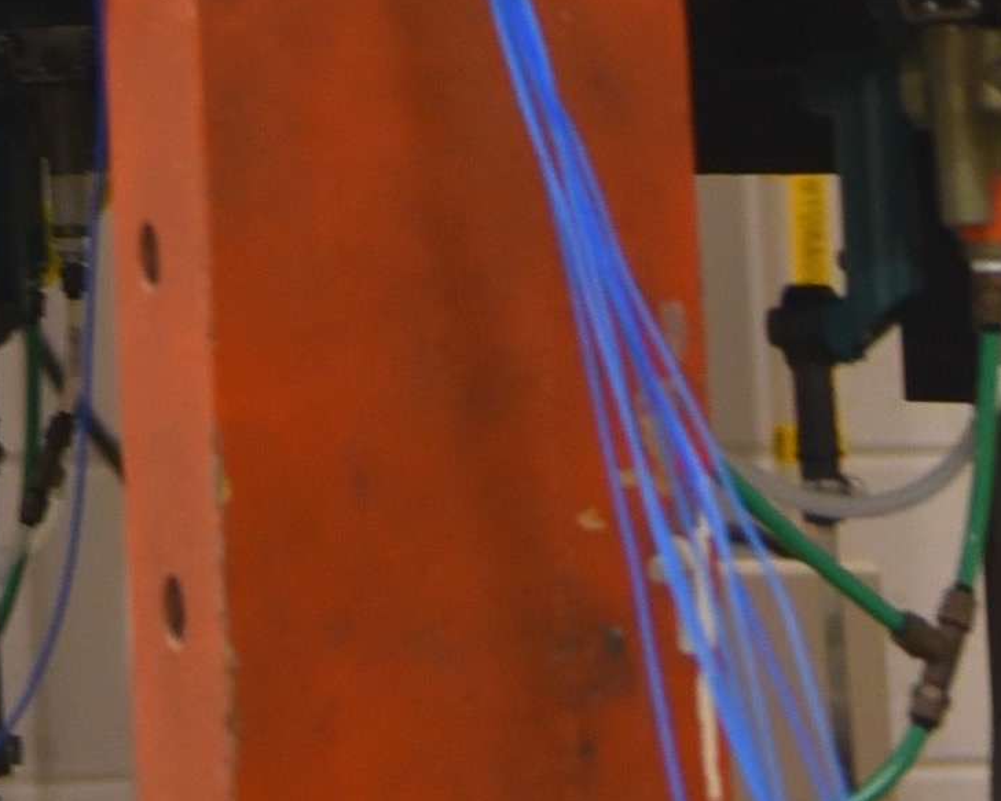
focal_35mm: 326
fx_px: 9655
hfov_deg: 5.9
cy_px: -2431
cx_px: -579
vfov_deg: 4.4
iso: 800
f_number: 3.5
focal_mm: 42
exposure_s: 1/60
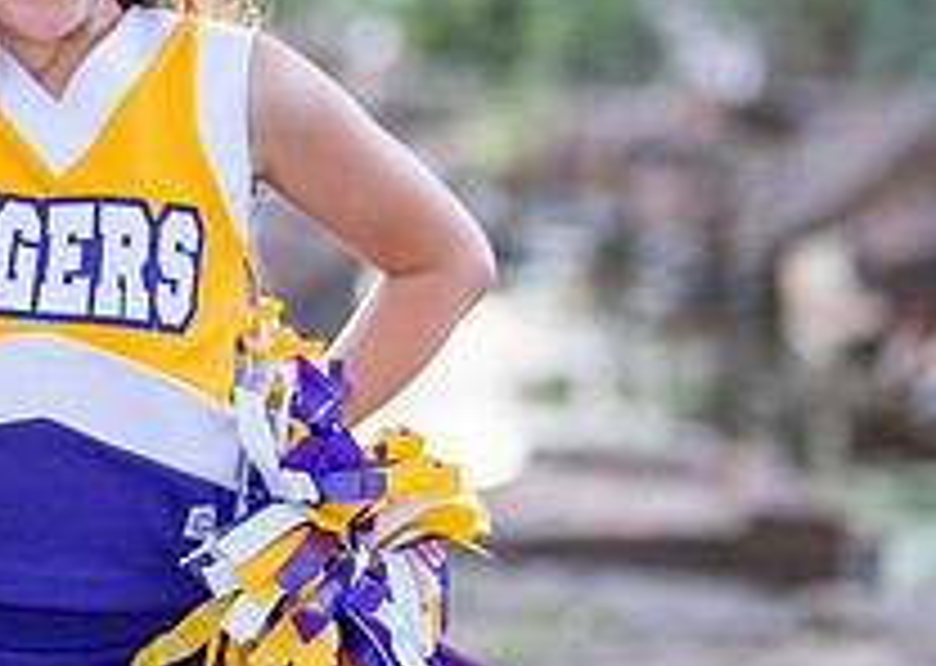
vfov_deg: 8.6
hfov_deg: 12.0
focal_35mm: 166
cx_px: 65
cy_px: 140
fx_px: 4407
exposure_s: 1/640
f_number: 1.2
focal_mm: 50
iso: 1600
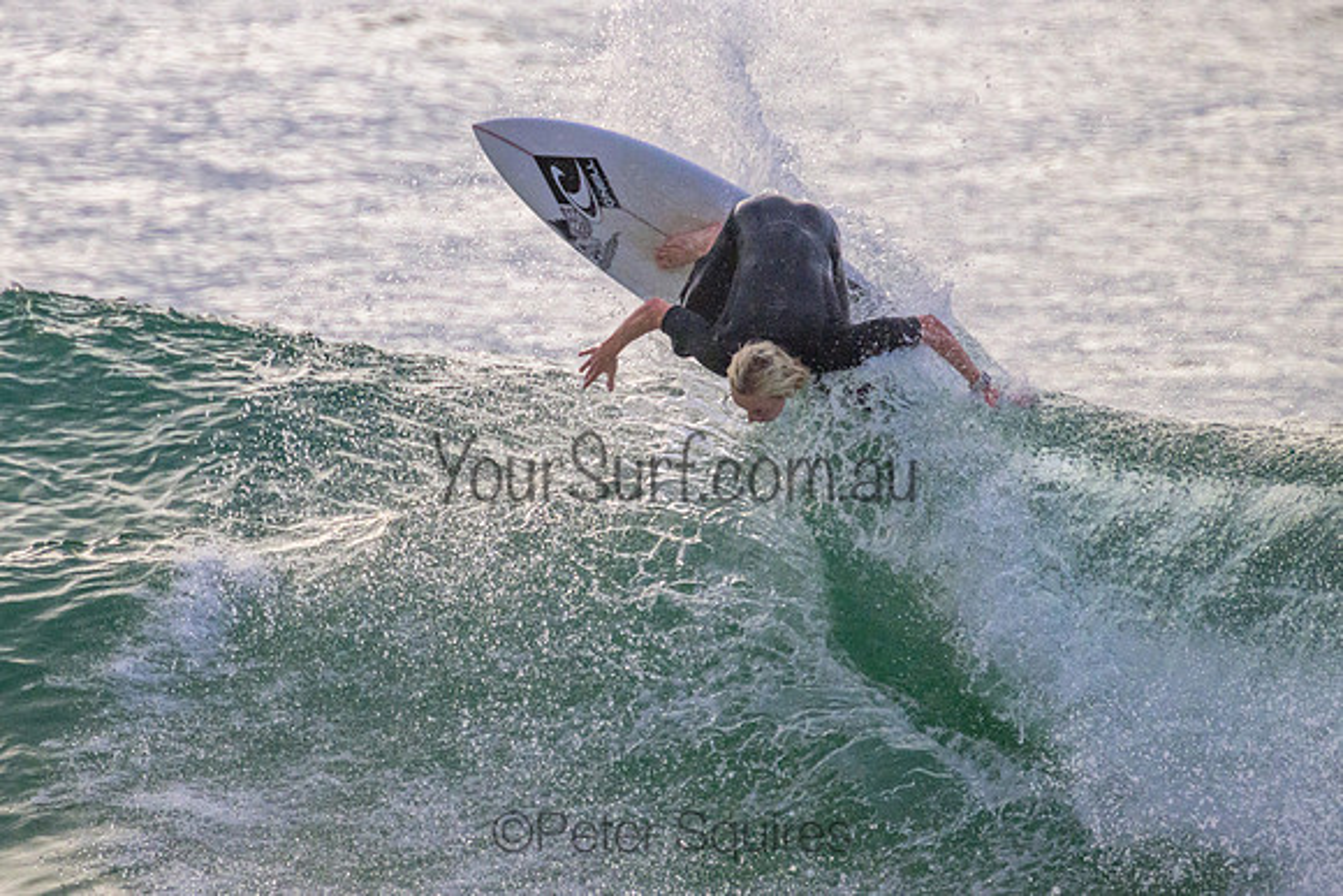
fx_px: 40695
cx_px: 560
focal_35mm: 1091
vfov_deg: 1.3
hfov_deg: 1.9
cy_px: 285
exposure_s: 1/2000
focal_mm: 800
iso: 2500
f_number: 11
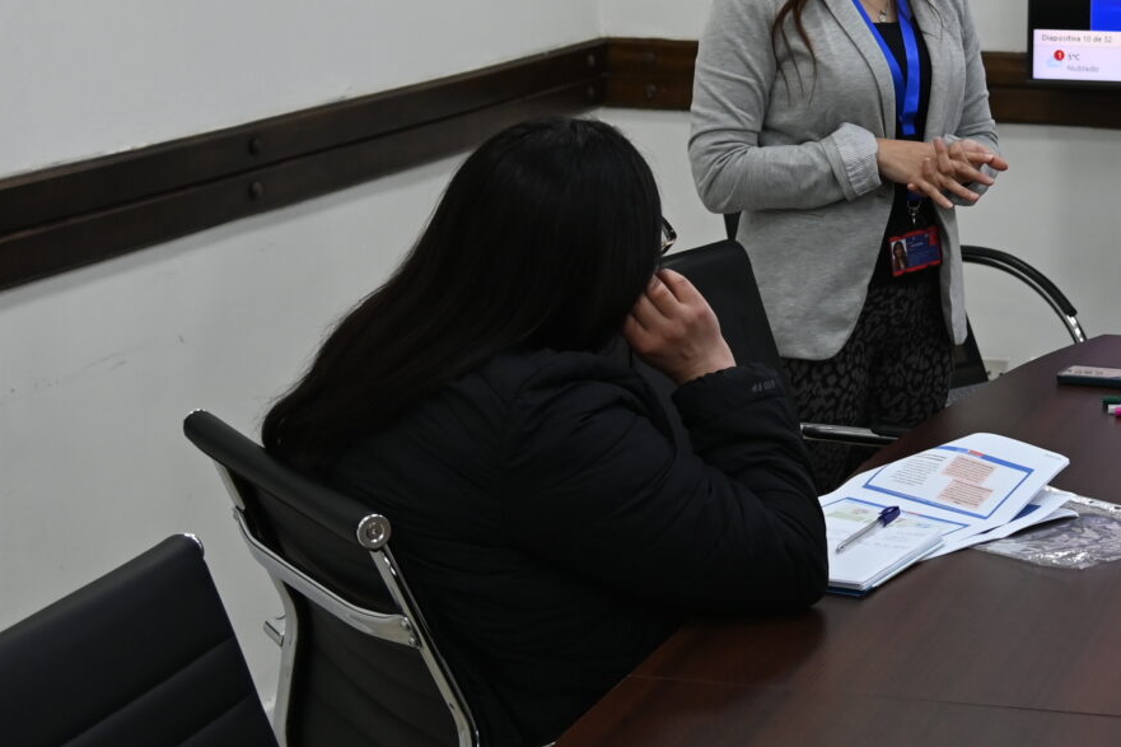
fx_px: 2802
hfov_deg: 22.1
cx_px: 989
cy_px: 269
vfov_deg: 15.2
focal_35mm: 90
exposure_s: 1/125
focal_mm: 31
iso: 500
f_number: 4
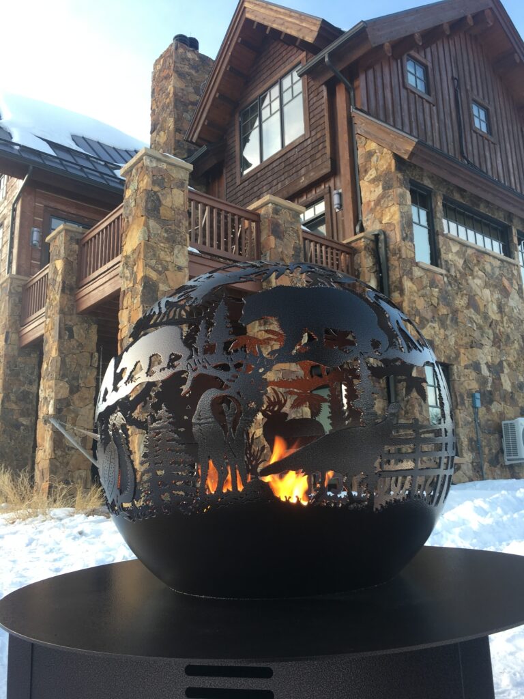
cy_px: 350
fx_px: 585
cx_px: 262
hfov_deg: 48.2
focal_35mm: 29
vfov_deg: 61.7
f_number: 2.2
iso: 25
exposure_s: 1/60
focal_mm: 4.15
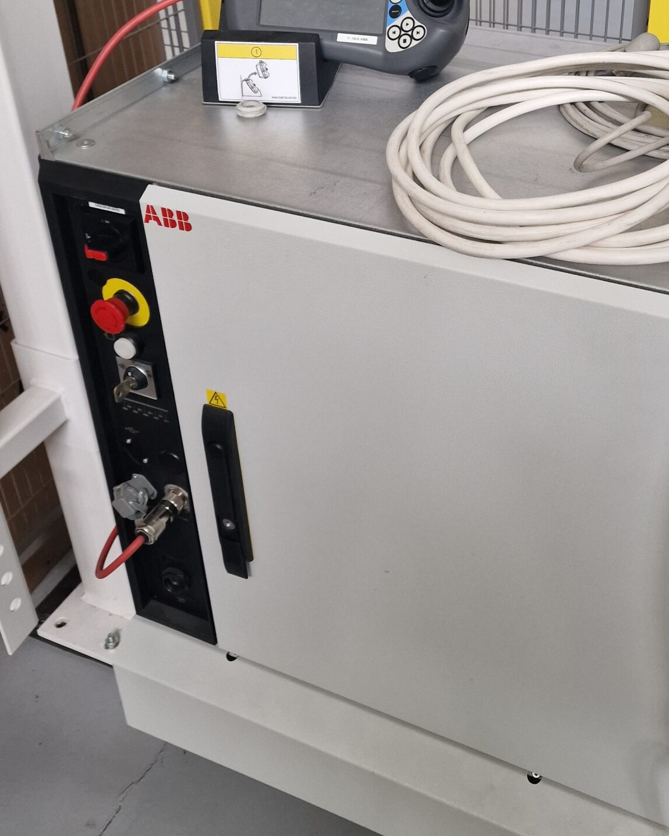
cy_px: 222
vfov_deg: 44.5
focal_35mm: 40
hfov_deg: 37.0
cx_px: 443
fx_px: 990
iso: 64
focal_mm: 6.4
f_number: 1.8
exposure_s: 1/120
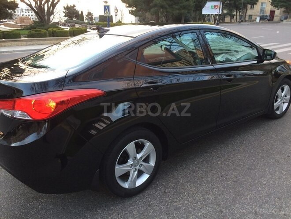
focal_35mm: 29
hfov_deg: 61.7
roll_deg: -1.3
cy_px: 110
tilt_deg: -20.5
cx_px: 146
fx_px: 244
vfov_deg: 48.2
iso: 50
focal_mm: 4.15
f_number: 2.2
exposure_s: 1/33
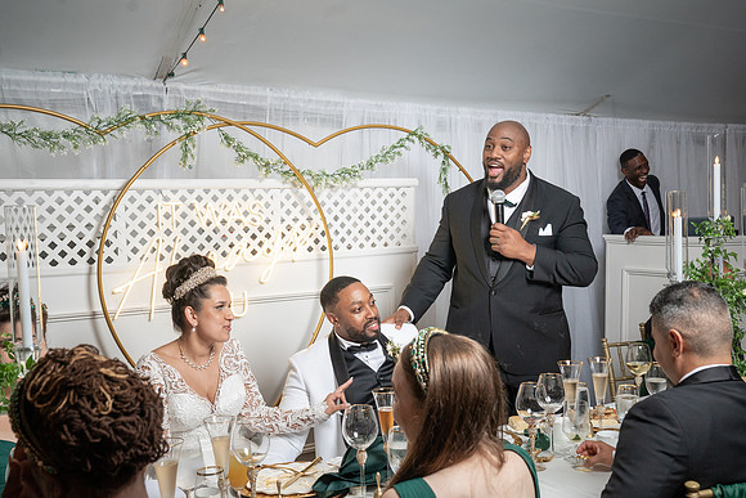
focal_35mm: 40
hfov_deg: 48.1
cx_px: 398
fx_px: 835
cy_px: 258
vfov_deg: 33.2
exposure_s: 1/200
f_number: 5.6
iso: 1000
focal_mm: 37
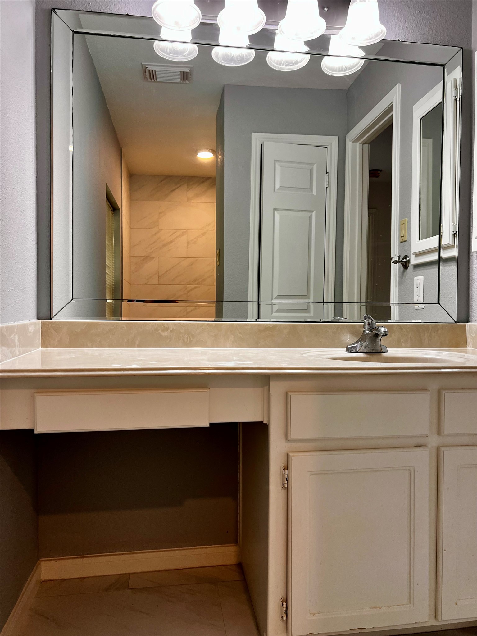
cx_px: 238
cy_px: 318
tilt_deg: -1.3
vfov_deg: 67.3
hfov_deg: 53.1
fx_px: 478
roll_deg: -0.1
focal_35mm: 26
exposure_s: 1/120
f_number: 1.5
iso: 80
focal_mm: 5.7
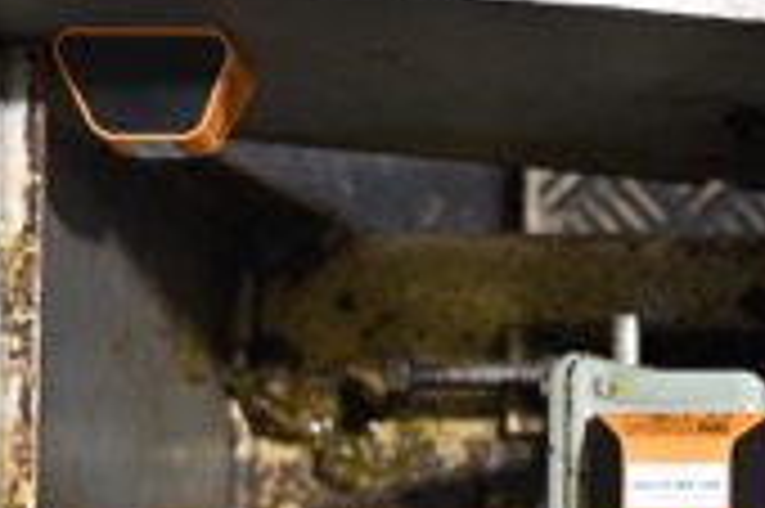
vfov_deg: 9.2
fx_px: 3121
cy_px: 598
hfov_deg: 13.9
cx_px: 670
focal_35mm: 147
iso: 640
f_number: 4
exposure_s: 1/40
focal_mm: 39
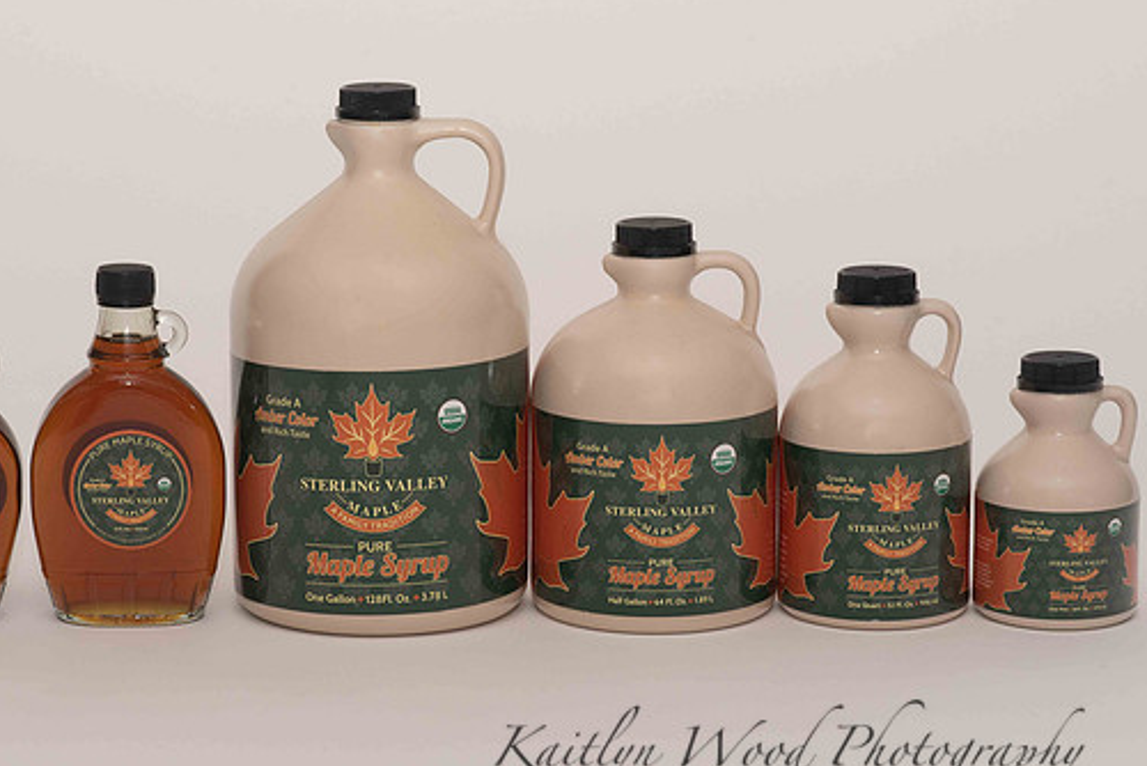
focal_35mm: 102
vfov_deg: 13.4
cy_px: 394
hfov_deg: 20.0
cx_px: 480
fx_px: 3252
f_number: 13
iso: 400
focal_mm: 85
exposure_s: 1/100
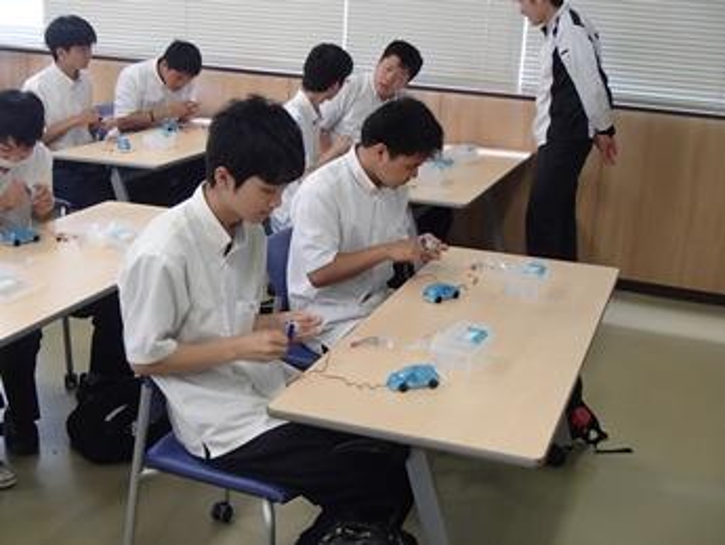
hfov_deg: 41.2
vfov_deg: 31.5
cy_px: 272
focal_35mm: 46
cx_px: 362
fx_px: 964
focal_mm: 8.2
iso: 400
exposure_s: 1/50
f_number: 4.9
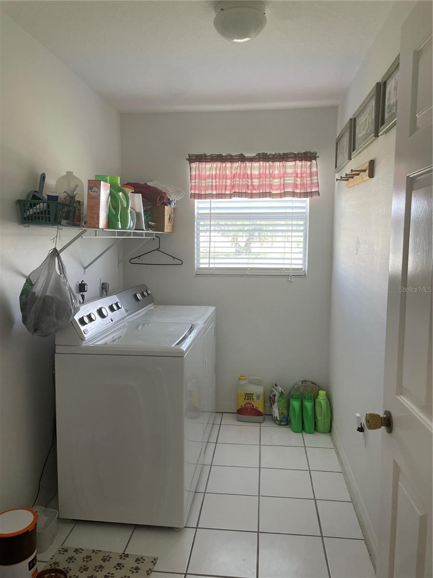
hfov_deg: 53.1
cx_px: 216
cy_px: 289
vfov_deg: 67.3
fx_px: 434
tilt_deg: -3.0
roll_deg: +0.2
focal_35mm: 26
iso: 100
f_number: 1.6
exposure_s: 1/121
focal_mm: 4.2
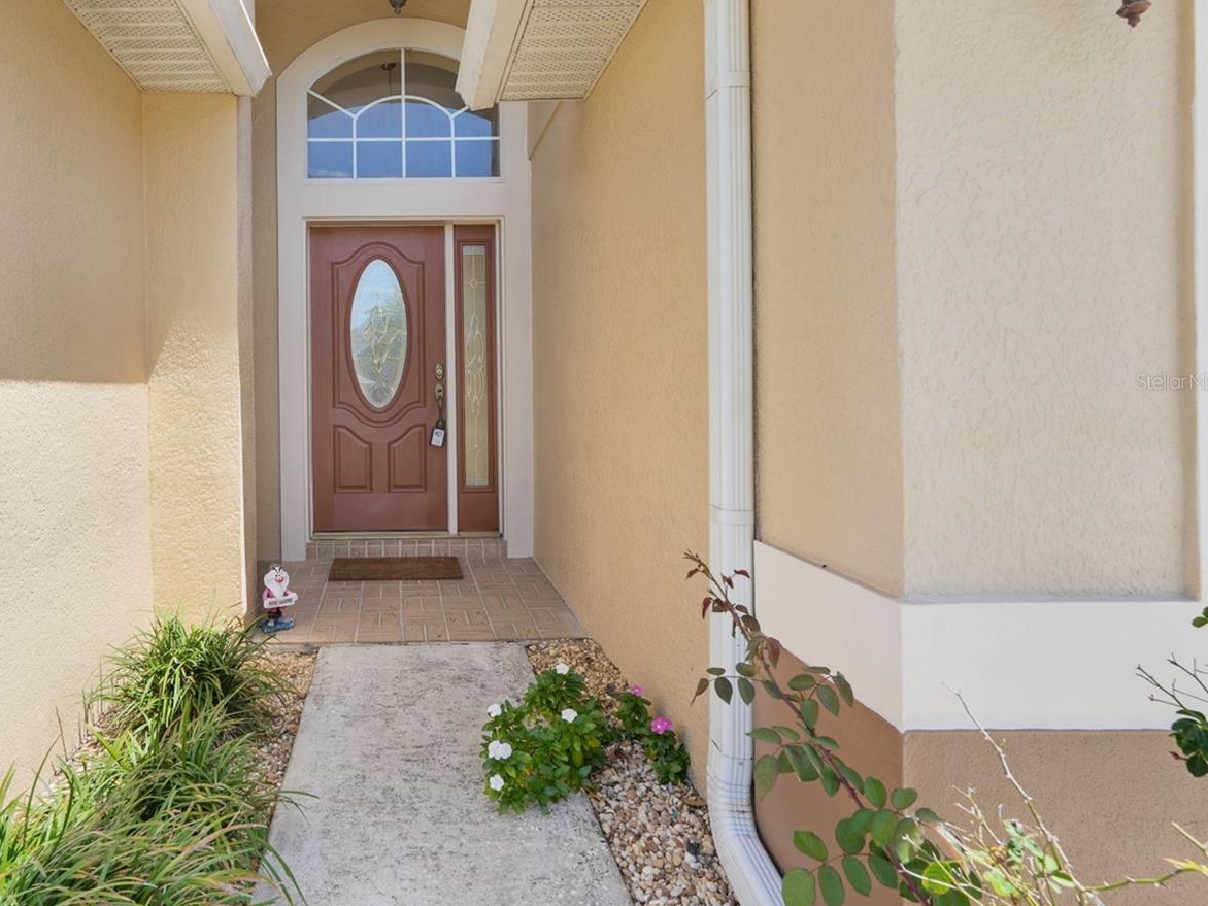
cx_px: 403
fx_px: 756
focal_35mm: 22
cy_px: 381
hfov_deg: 74.9
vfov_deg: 61.5
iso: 250
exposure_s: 1/25
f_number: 9
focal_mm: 16.5
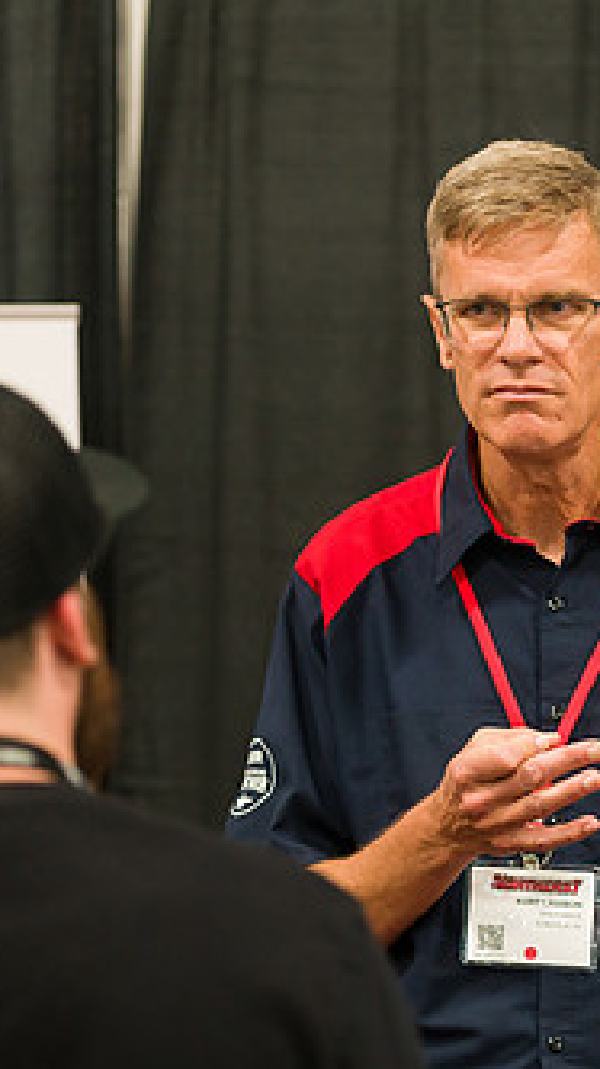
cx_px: 497
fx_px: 4446
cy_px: 552
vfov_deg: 13.7
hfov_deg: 7.7
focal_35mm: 157
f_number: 3.2
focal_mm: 86
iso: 2000
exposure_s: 1/125
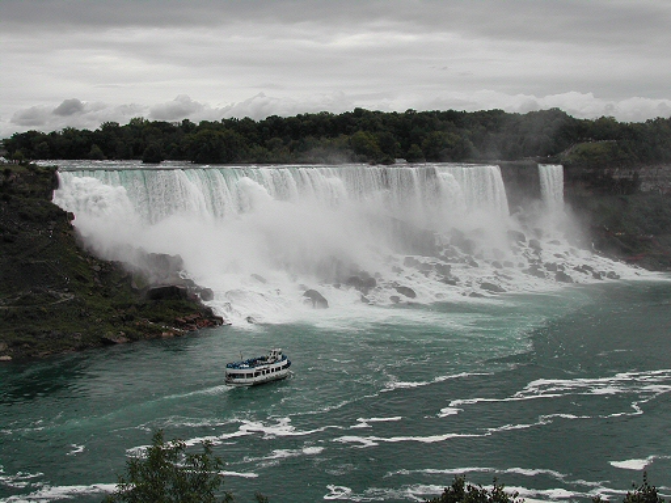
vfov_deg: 28.0
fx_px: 1008
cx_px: 336
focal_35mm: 52
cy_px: 252
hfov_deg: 36.8
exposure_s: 1/238
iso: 100
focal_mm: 11.1
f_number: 8.8
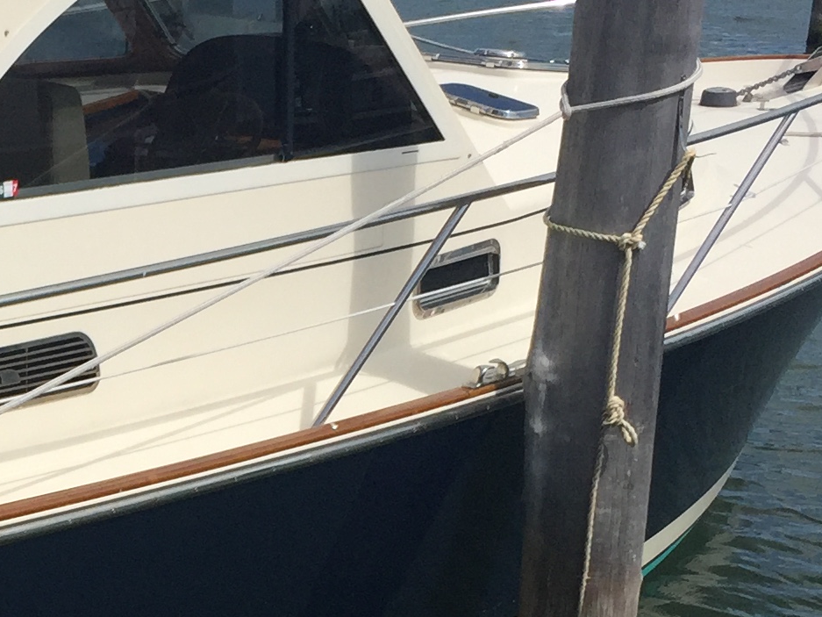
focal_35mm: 101
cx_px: -95
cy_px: 597
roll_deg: -2.5
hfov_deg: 18.7
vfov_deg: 14.4
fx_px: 2399
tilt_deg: -18.4
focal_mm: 4.15
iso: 32
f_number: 2.2
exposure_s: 1/4405
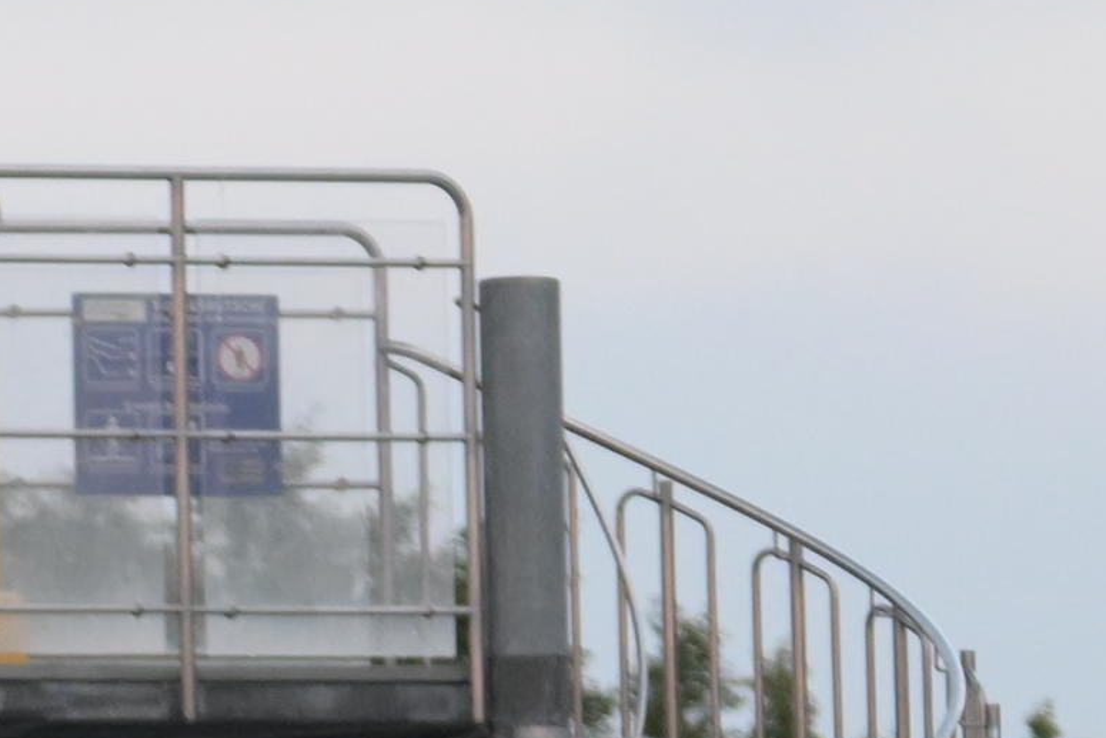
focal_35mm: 671
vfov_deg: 2.0
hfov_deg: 3.1
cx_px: 578
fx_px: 20617
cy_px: 1262
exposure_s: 1/250
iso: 1250
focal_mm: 84
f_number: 2.7
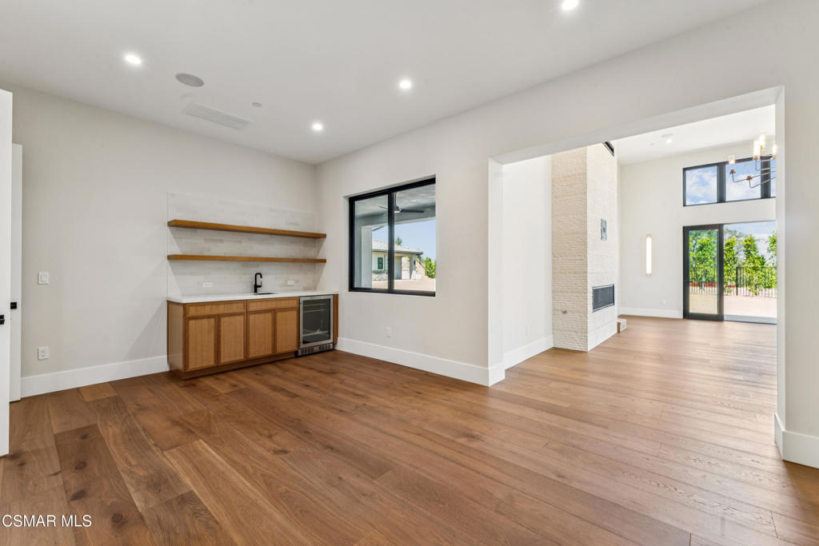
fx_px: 341
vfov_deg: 77.3
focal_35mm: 15
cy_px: 273
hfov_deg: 100.4
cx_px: 410
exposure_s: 1/3.33
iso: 100
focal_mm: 15
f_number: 13
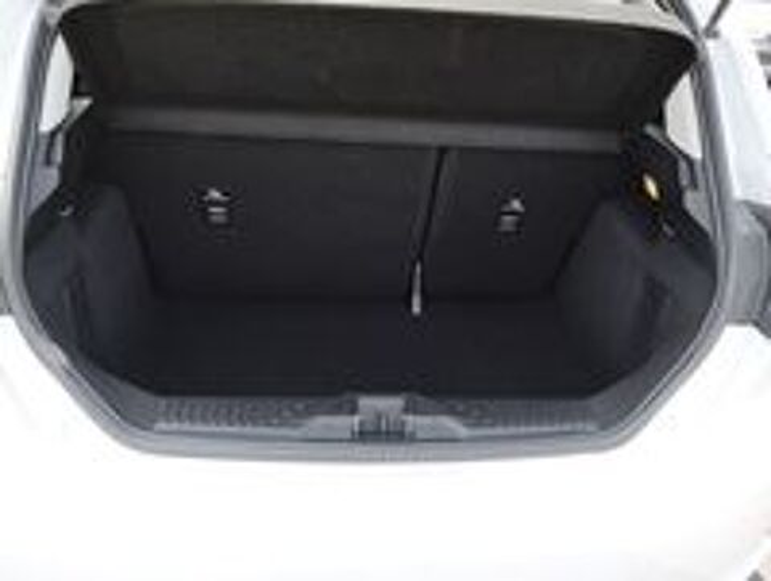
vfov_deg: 48.4
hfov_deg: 61.6
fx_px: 647
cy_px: 290
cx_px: 386
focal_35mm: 29
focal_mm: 4.25
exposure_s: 1/284
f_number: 1.8
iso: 50
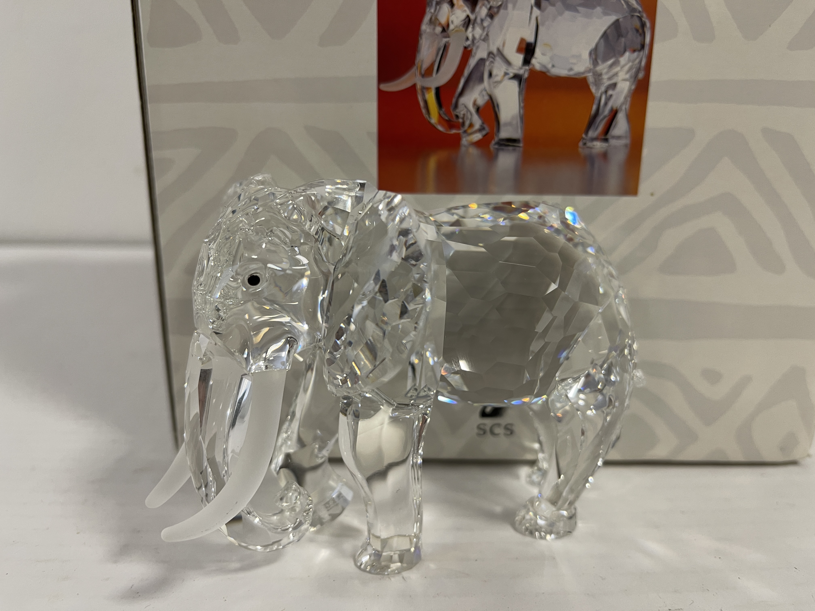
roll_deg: -1.5
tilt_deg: -12.0
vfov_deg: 54.9
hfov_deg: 69.4
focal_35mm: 25
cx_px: 408
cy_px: 306
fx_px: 589
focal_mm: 5.1
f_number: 1.6
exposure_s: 1/50
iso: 80
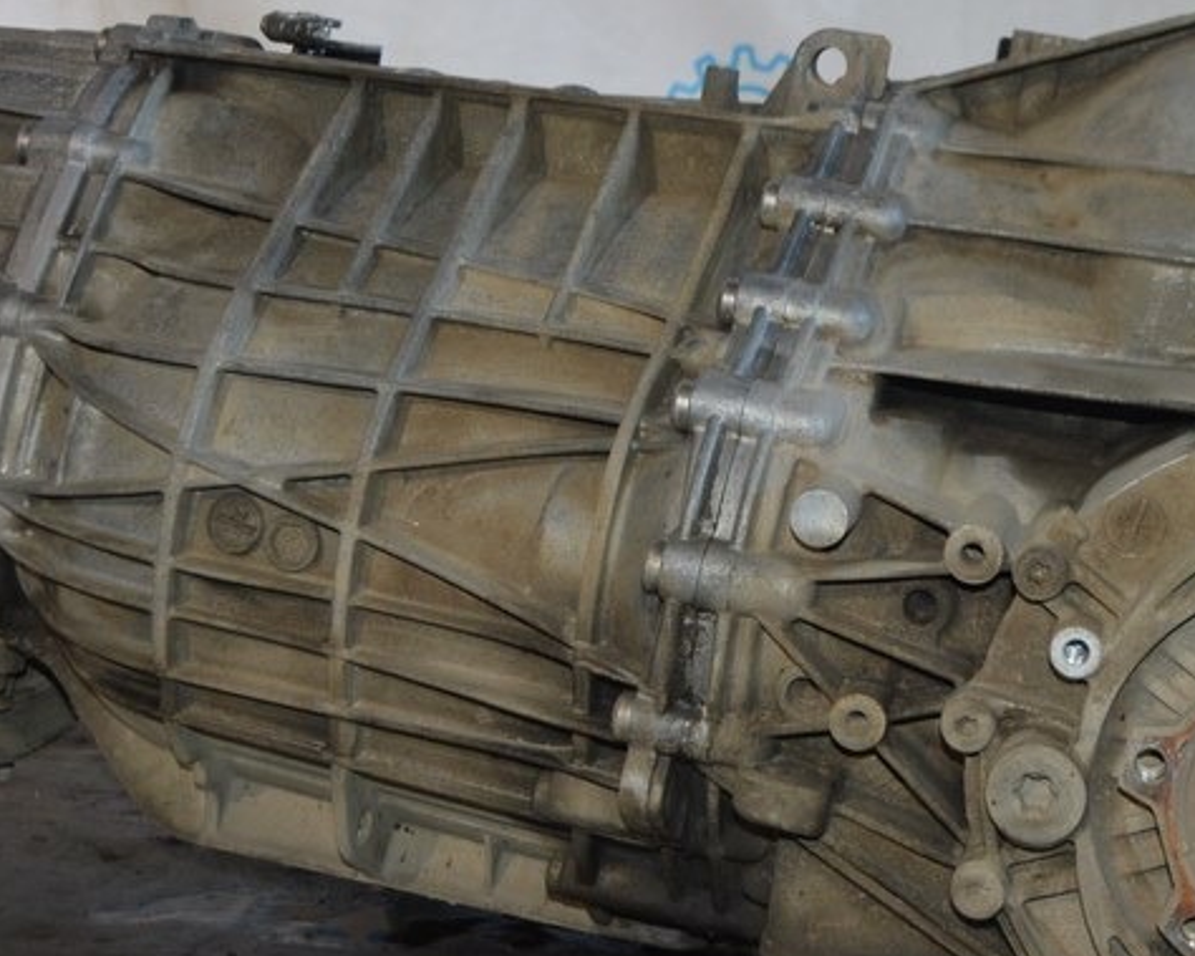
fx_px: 2581
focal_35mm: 73
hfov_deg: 26.0
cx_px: 701
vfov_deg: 20.9
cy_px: 349
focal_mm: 24
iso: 560
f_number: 4
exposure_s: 1/60
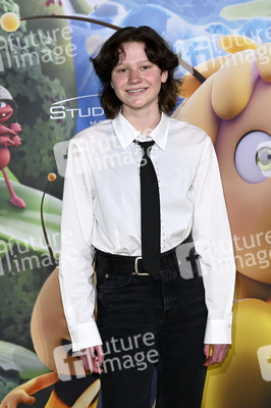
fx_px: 803
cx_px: 136
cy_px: 204
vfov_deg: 28.5
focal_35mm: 71
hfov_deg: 19.2
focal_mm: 71
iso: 800
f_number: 6.3
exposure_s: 1/125
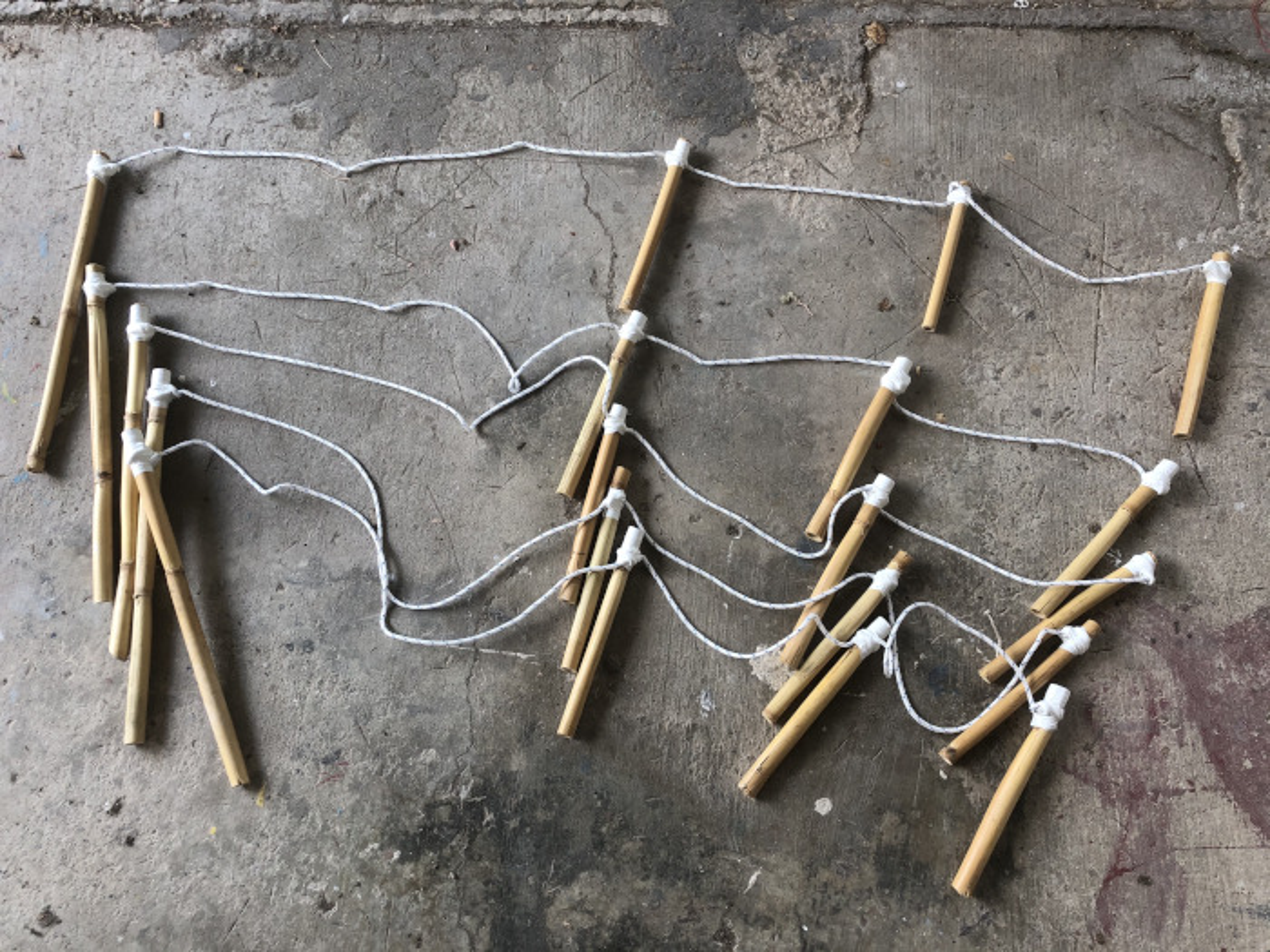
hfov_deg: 63.4
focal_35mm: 28
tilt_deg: -75.4
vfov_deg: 49.7
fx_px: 1027
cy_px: 476
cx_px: 635
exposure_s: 1/120
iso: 25
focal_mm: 4
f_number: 1.8
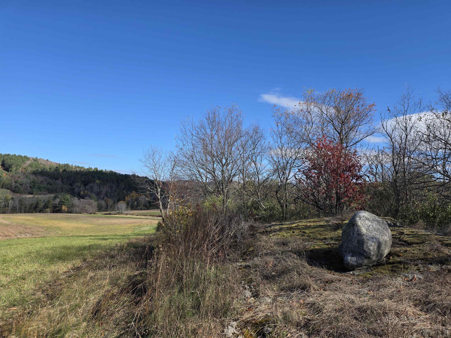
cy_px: 169
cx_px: 226
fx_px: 300
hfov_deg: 73.9
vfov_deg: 58.9
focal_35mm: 23
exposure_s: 1/4766
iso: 80
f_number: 1.7
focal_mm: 6.25
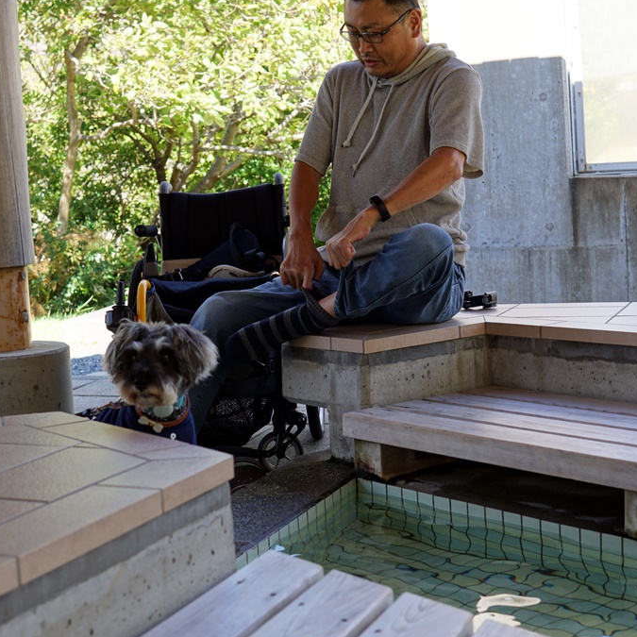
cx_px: 248
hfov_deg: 29.5
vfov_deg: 29.6
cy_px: 318
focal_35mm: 58
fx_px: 1208
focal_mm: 30
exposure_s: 1/60
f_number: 4
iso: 100
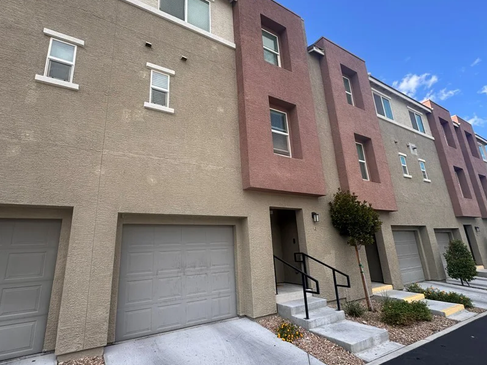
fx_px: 253
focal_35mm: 18
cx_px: 225
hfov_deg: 87.6
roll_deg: +1.5
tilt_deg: +16.4
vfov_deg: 71.6
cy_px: 178
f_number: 2.2
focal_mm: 2.22
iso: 40
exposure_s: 1/605
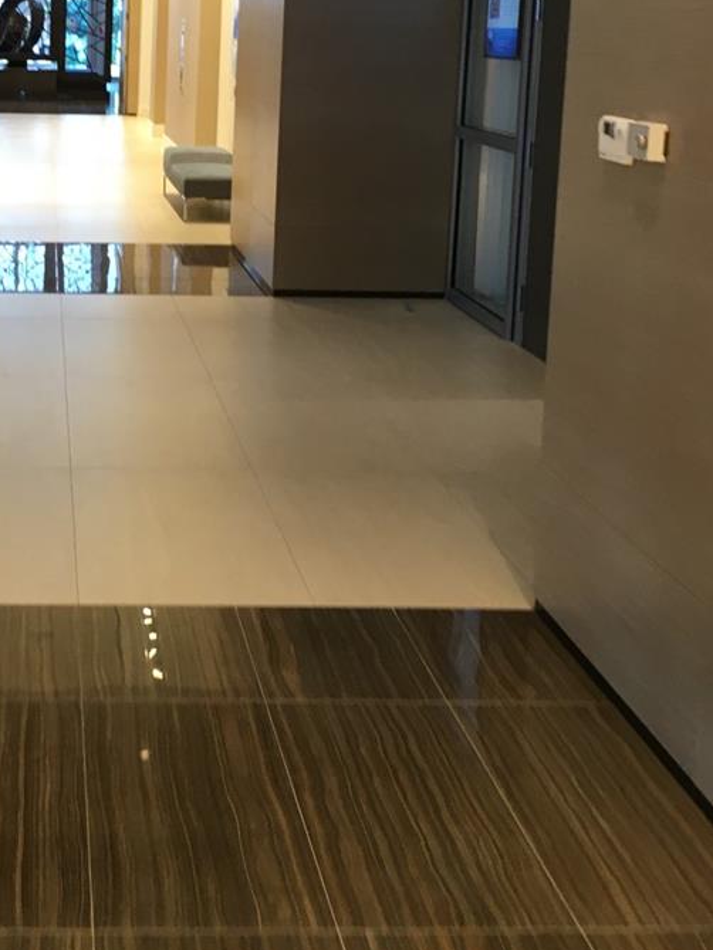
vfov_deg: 35.8
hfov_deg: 27.1
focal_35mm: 52
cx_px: 82
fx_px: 1428
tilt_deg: -8.1
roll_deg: +1.3
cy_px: 209
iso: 64
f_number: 2.2
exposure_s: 1/30
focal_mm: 4.15
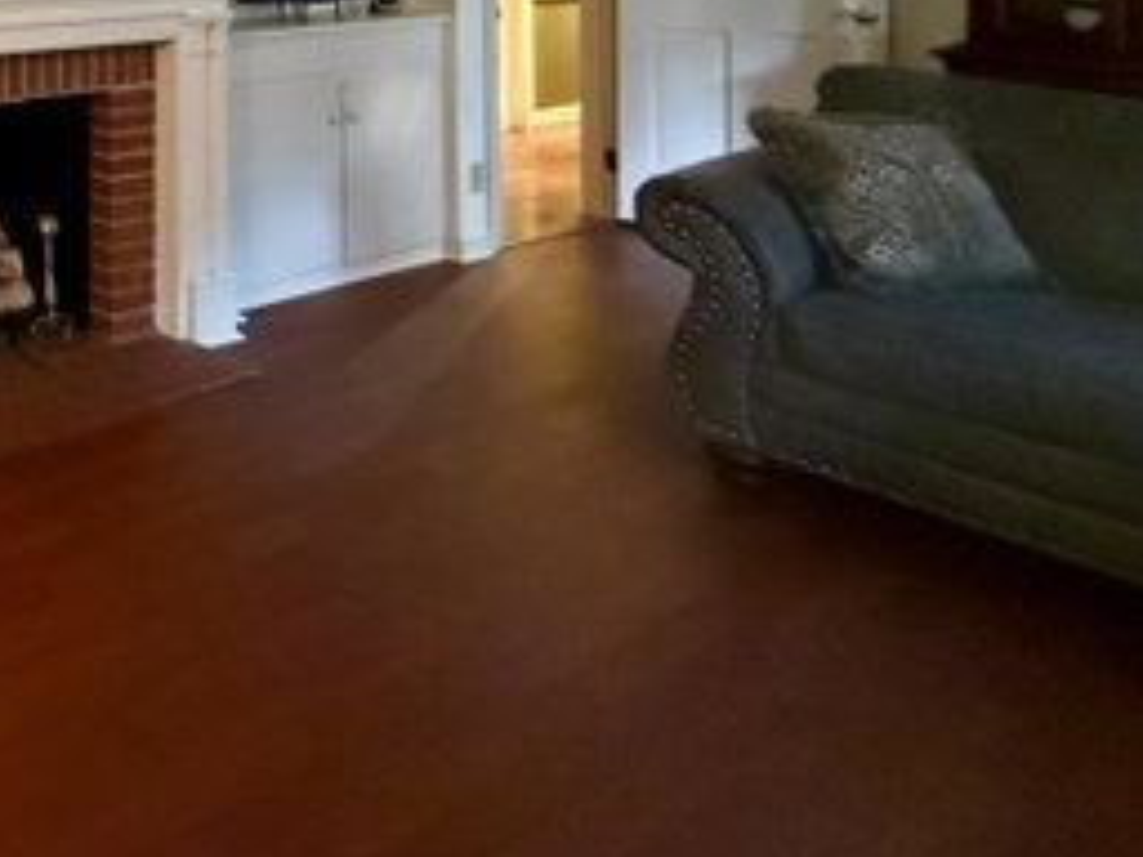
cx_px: -266
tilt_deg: +0.8
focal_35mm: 35
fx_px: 1156
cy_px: -125
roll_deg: -0.1
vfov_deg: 34.2
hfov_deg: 37.7
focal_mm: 2.22
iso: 1250
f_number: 2.2
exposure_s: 1/60
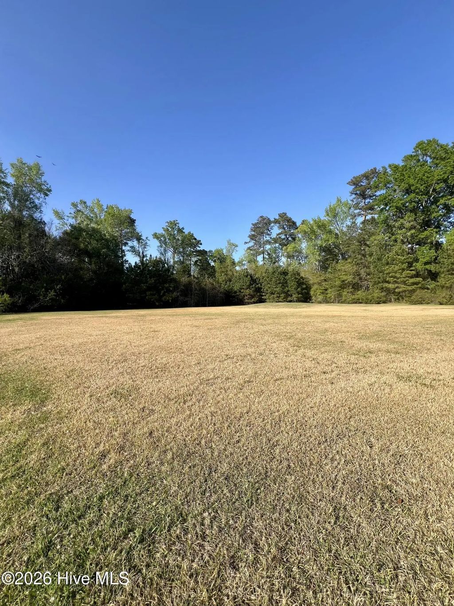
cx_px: 227
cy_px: 303
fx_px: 227
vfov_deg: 106.2
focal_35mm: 13
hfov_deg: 89.9
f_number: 1.8
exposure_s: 1/1206
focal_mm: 1.57
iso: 32
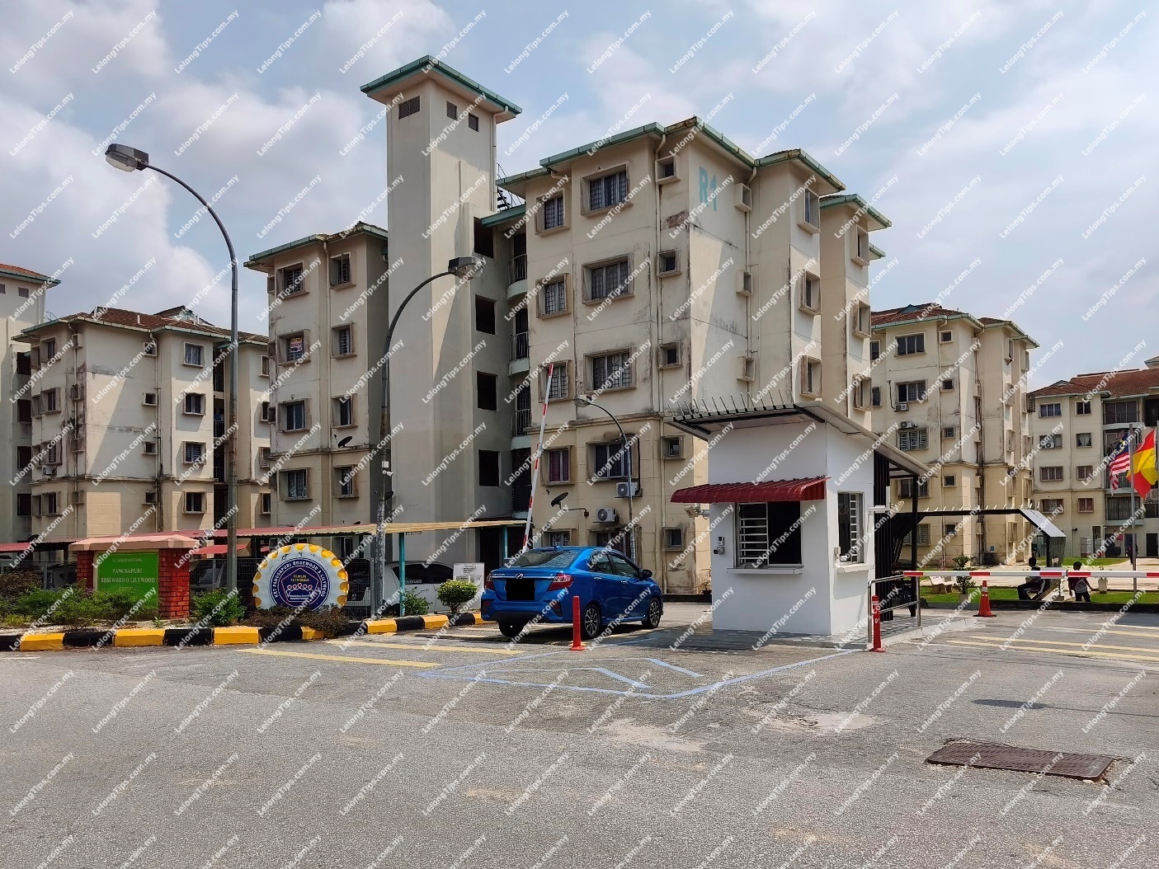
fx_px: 770
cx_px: 580
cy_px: 434
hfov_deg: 73.9
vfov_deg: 58.9
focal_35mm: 23
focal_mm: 6.06
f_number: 1.7
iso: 50
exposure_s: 1/1551
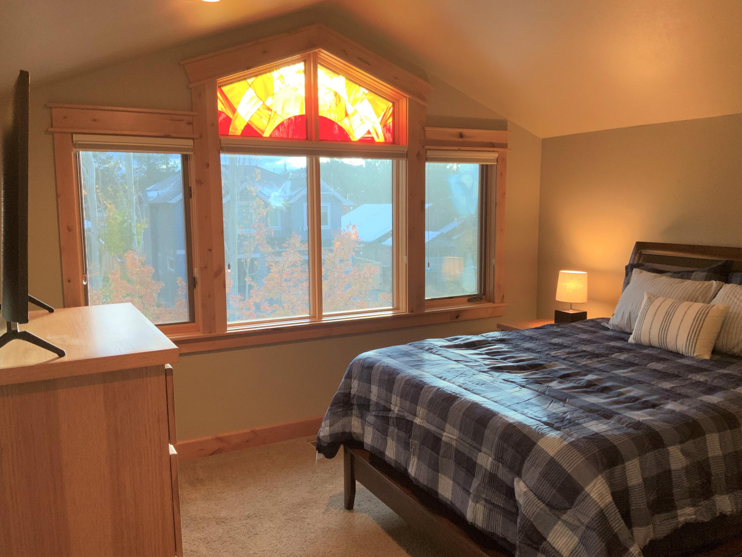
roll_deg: -0.6
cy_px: 278
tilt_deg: -5.9
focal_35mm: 29
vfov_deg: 48.2
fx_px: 622
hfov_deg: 61.7
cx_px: 371
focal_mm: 3
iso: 125
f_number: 1.8
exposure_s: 1/60
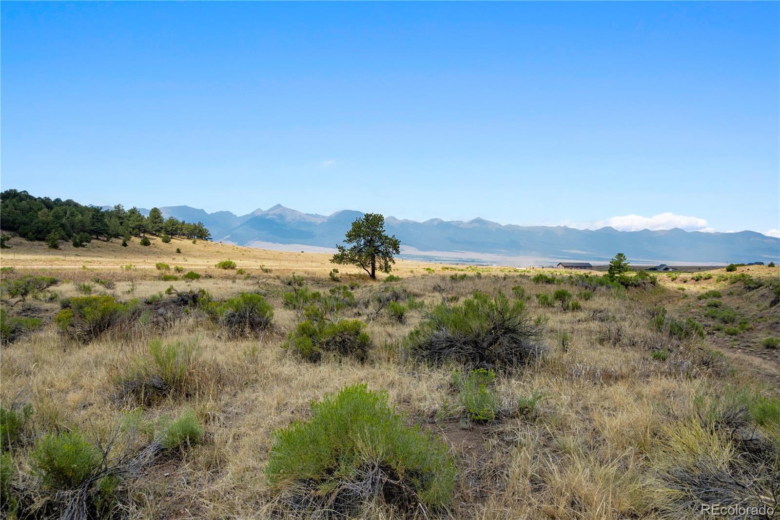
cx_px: 390
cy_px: 260
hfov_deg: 73.8
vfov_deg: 53.1
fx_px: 520
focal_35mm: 24
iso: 200
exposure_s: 1/640
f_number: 8
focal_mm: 16
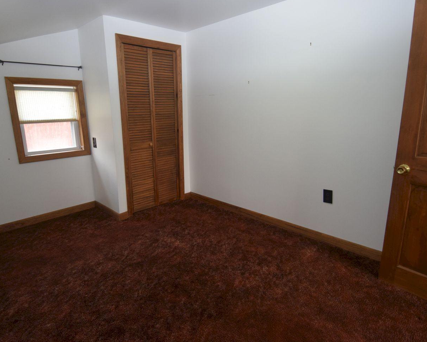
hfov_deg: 77.4
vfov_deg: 65.5
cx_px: 190
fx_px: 265
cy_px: 174
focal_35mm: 21
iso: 800
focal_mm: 12
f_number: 4
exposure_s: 1/60
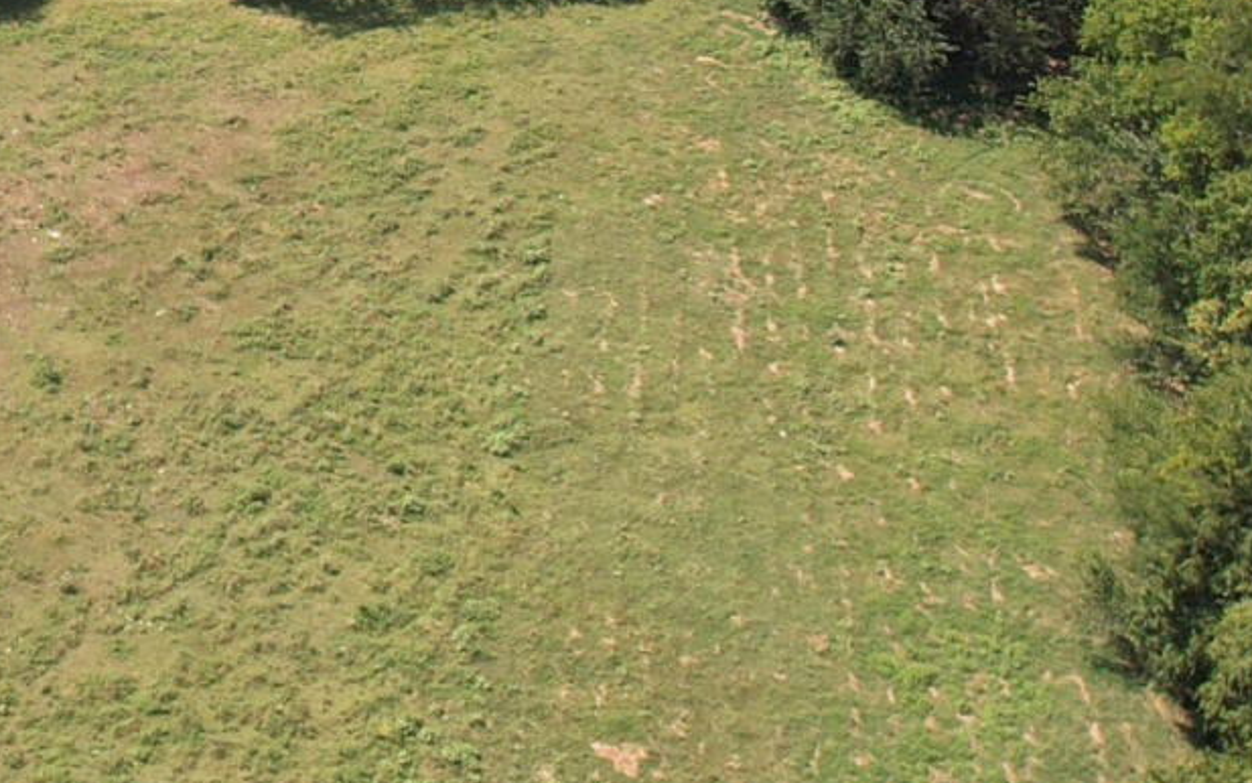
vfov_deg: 11.3
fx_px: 3720
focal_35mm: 109
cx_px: -777
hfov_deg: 16.8
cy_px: -533
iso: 100
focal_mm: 8.38
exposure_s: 1/240
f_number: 2.8
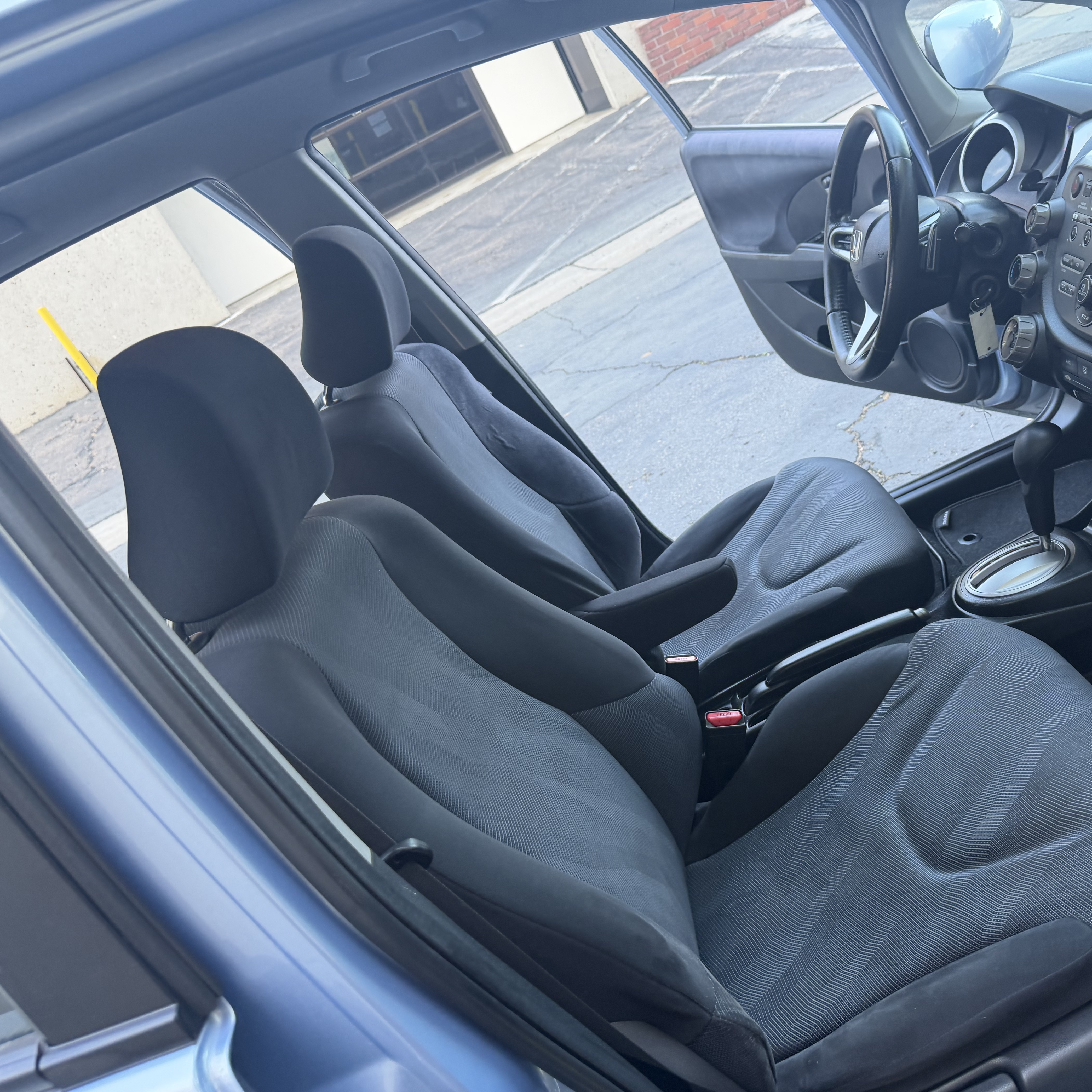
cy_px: 559
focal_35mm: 29
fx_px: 1035
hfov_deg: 54.8
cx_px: 703
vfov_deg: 55.6
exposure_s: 1/121
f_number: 1.78
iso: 160
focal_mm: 6.76
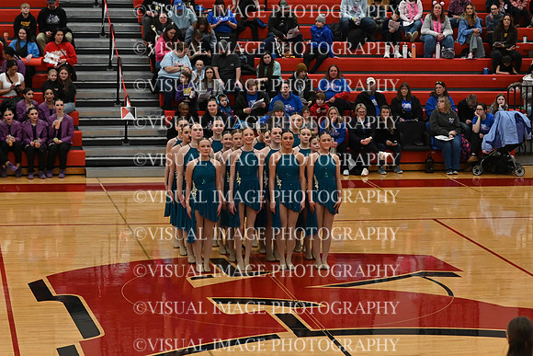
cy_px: 178
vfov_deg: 13.0
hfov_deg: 19.5
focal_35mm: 105
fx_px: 1555
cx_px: 266
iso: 5000
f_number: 4
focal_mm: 70
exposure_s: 1/400
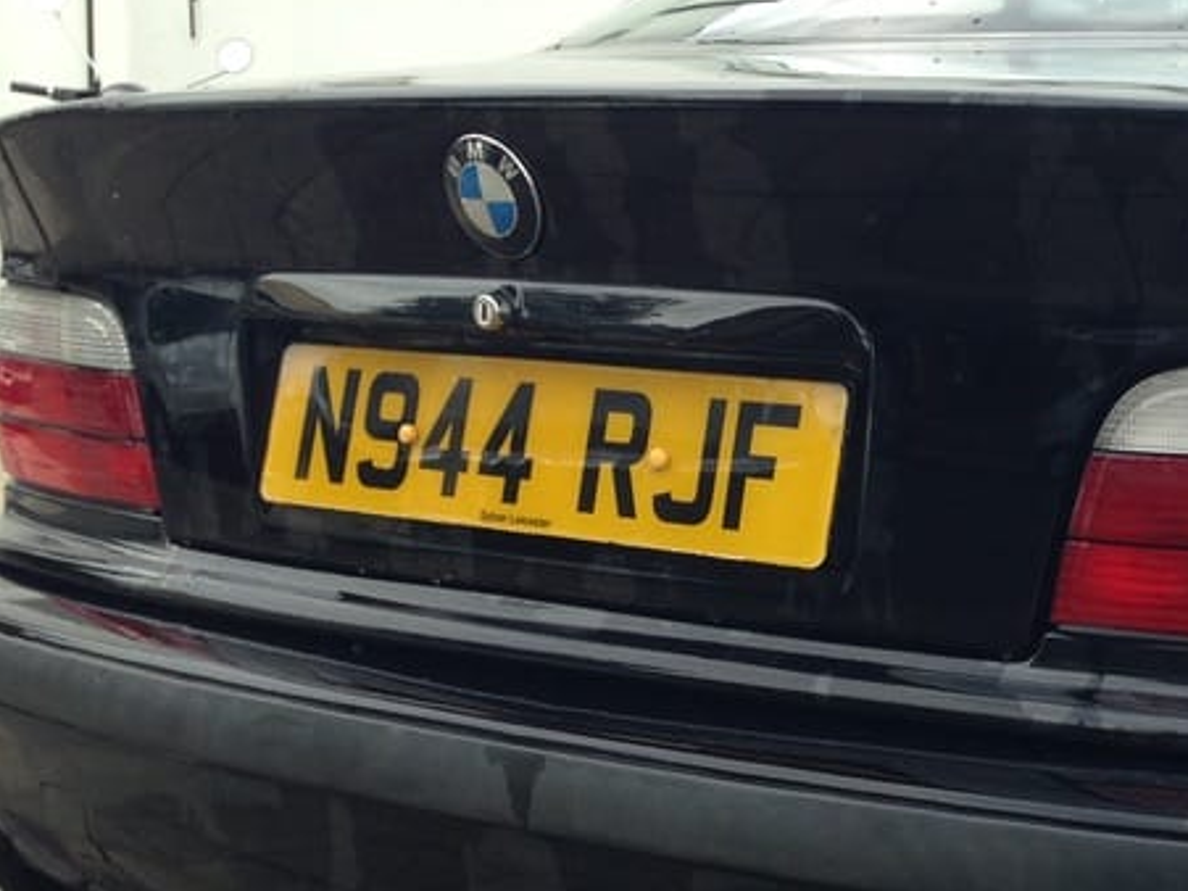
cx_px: 1262
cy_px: 472
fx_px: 2573
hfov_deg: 24.5
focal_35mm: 75
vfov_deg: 19.6
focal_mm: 4.13
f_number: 2.4
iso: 50
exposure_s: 1/215
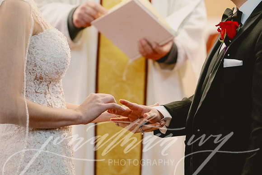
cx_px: 145
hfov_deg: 5.7
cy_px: 69
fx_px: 2635
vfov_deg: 3.8
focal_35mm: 362
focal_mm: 200
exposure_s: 1/125
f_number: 2.8
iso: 3200
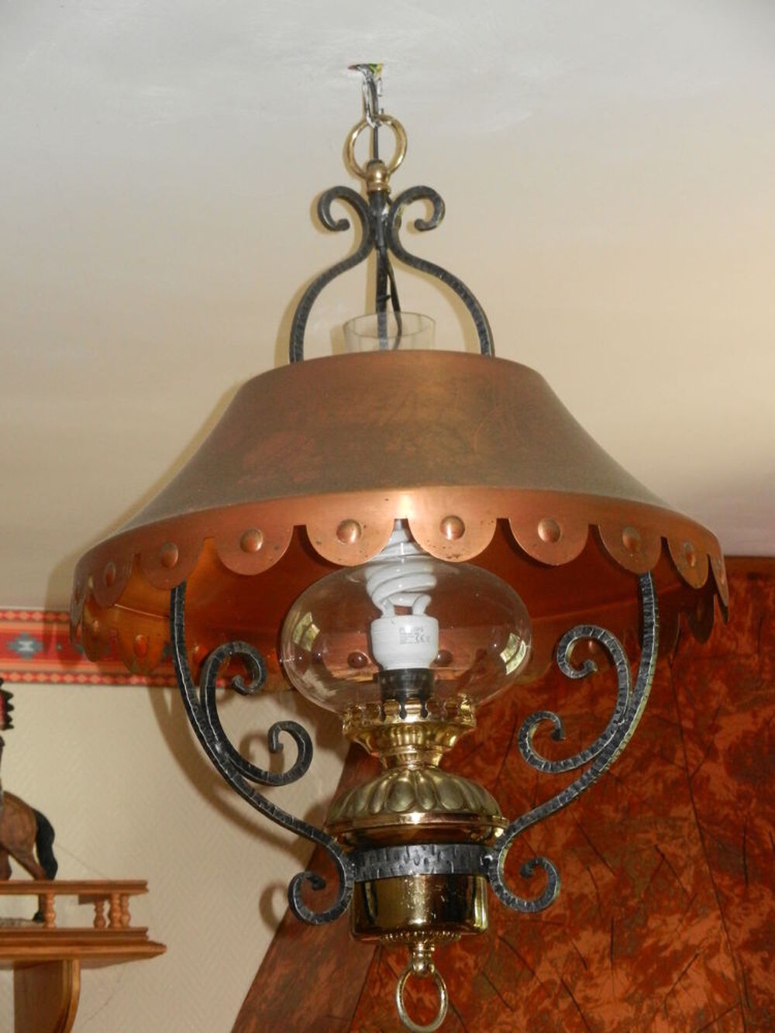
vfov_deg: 18.5
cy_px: 516
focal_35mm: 106
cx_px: 388
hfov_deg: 14.0
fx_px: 3164
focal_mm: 19.1
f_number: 5
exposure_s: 1/30
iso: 640
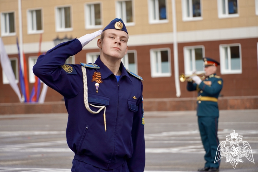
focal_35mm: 202
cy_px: 86
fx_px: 1451
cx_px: 129
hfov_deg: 10.2
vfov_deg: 6.8
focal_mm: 135
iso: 100
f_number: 5.6
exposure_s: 1/500
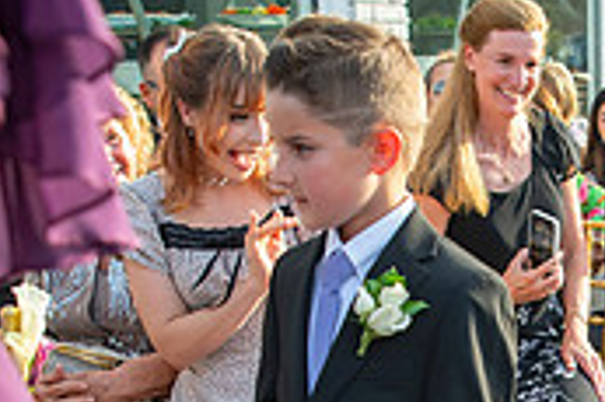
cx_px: 574
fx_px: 1427
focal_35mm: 85
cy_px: 493
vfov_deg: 15.4
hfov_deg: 23.2
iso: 800
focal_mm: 24
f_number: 4
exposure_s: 1/2000
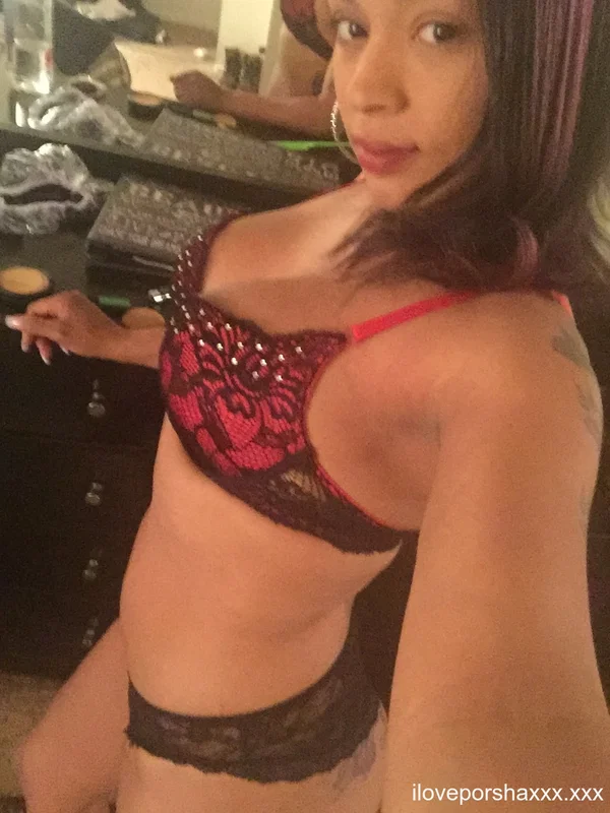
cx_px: 305
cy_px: 406
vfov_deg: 58.4
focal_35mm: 31
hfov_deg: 45.4
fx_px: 728
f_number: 2.2
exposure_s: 1/15
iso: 800
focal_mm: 2.65
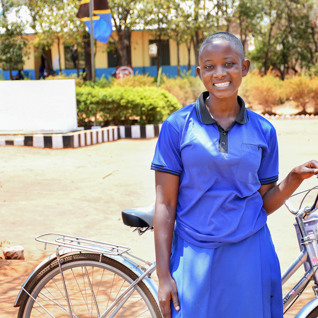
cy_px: 159
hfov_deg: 18.8
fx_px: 956
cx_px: 203
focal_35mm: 92
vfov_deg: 18.9
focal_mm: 48
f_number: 5
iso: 200
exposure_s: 1/250
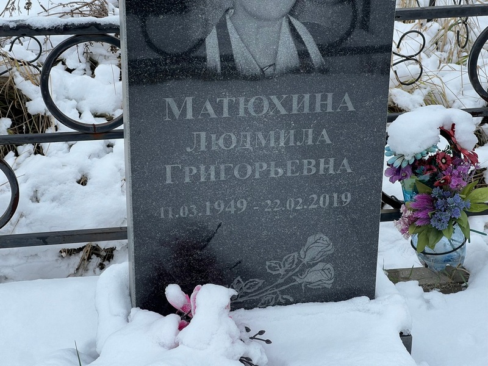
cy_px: 183
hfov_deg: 25.3
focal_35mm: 77
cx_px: 244
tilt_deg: -28.2
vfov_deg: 19.1
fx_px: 1086
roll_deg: +0.3
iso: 32
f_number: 2.8
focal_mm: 9
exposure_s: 1/99
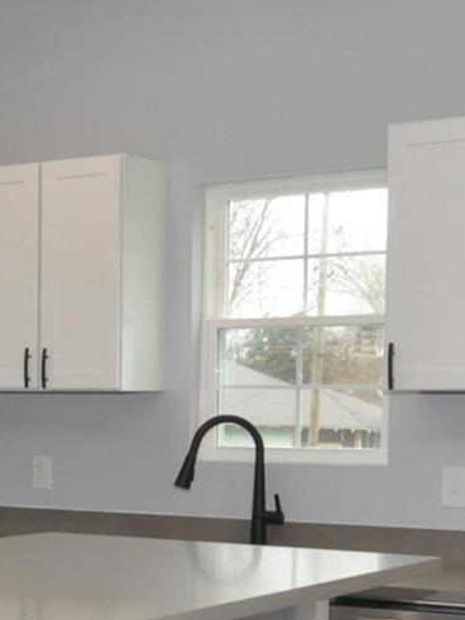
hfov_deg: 16.7
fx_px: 1488
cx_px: -146
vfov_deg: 23.2
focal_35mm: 83
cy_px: 499
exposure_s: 1/60
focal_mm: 14
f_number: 7.1
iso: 1600
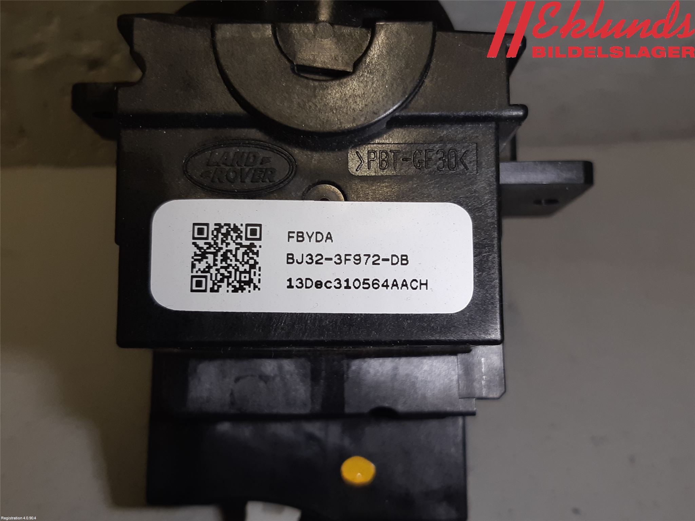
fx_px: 522
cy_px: 260
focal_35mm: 26
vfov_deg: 53.1
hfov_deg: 67.3
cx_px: 348
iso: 50
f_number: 1.7
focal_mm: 3.93
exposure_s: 1/100
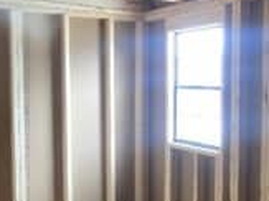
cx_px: 142
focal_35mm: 48
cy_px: 109
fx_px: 373
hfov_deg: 39.7
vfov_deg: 30.2
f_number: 2.2
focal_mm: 2.2
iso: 640
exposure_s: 1/60
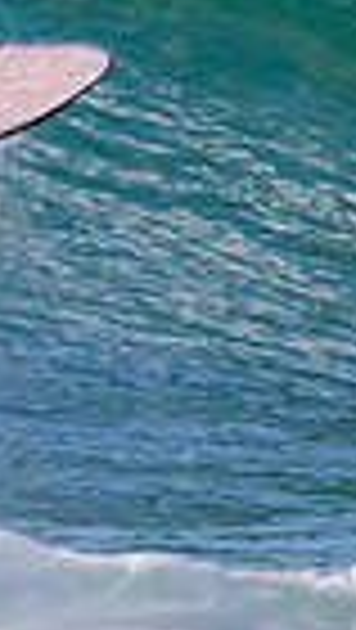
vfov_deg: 0.5
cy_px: -118
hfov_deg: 0.3
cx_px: -625
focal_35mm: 4282
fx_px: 71686
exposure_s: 1/2000
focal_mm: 800
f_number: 11
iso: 1400
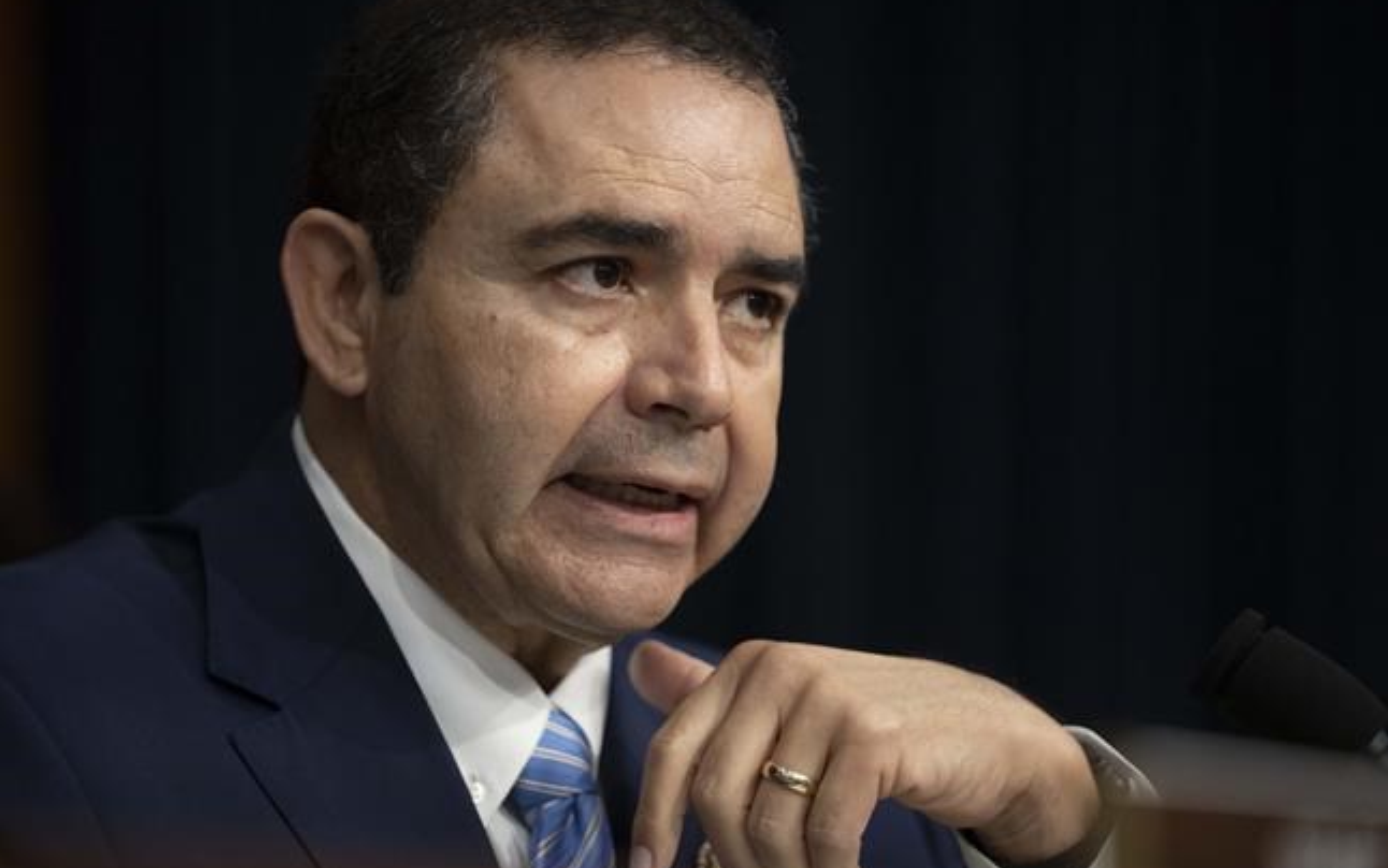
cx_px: 696
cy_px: 437
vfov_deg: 6.4
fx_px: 7756
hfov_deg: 10.2
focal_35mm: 205
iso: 5000
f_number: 2.8
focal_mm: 200
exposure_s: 1/500
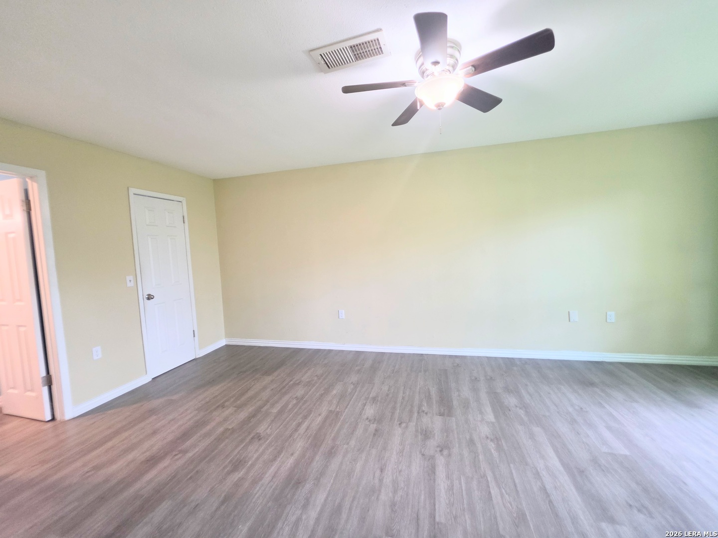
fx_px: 270
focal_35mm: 13
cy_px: 269
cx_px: 359
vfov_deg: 89.9
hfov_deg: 106.2
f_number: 1.9
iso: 160
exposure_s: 1/60
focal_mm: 2.2
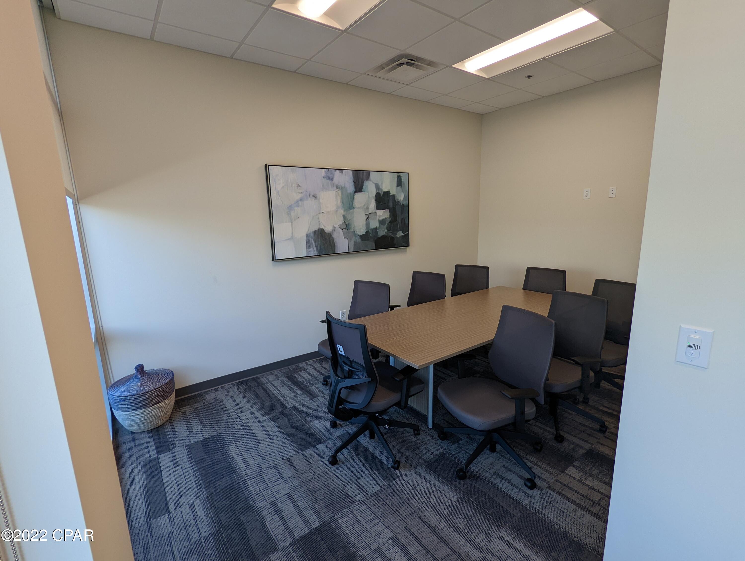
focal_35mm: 16
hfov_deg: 94.4
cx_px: 372
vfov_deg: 78.2
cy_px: 280
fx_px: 345
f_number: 2.2
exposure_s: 1/120
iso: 65
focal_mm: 2.35
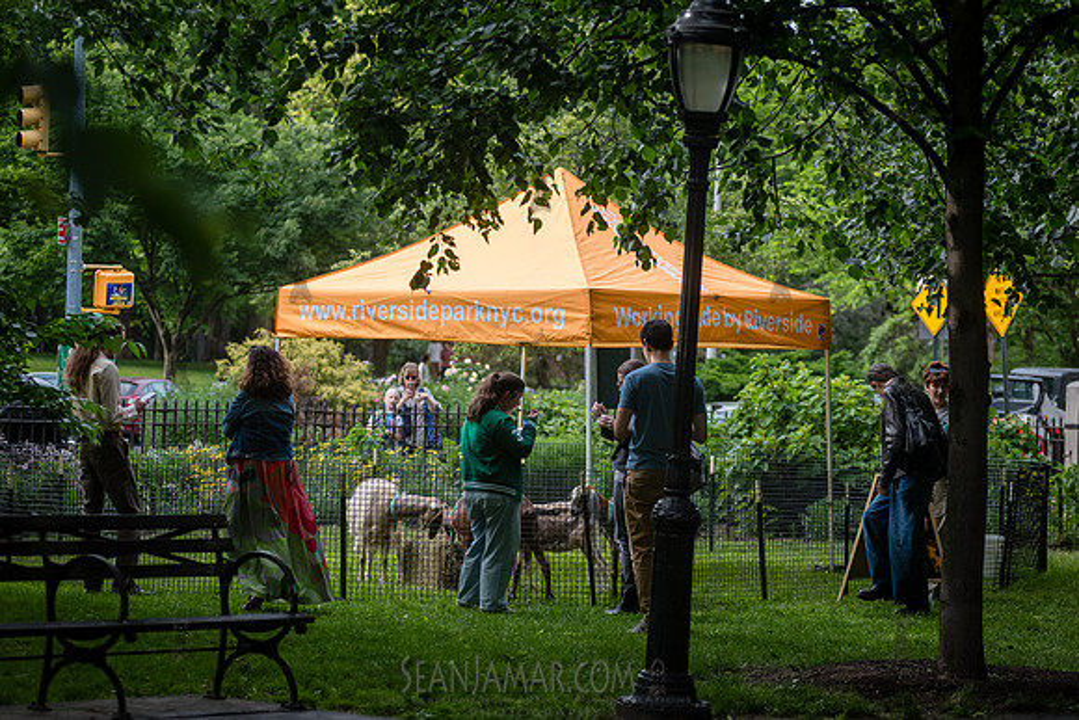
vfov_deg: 10.9
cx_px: 540
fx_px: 3761
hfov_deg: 16.3
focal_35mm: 125
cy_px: 360
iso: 1000
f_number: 4
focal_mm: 125
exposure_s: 1/2000
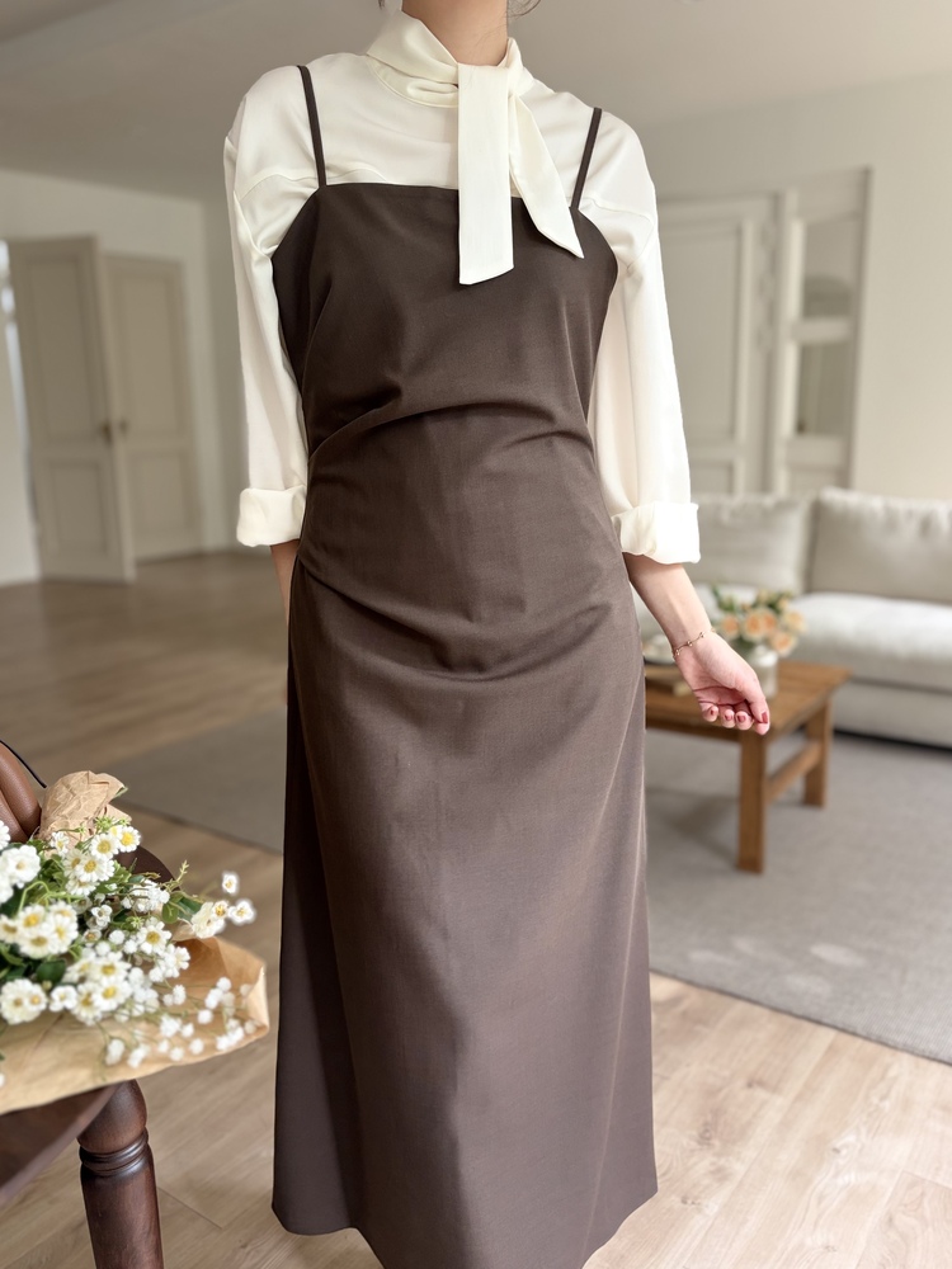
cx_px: 476
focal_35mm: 26
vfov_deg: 67.3
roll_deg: +0.7
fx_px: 953
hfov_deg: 53.1
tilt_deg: -12.8
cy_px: 634
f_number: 1.6
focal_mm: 5.96
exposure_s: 1/122
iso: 125
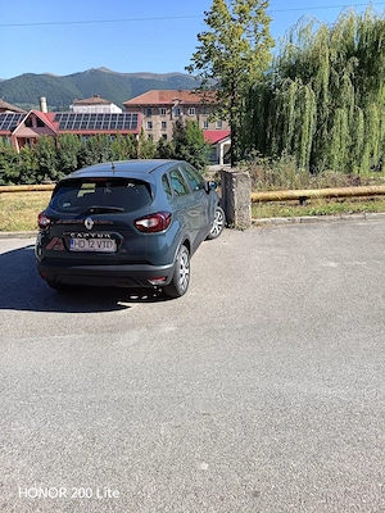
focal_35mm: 24
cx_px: 192
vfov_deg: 71.6
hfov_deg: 56.8
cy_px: 256
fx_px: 356
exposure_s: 1/900
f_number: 1.75
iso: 352
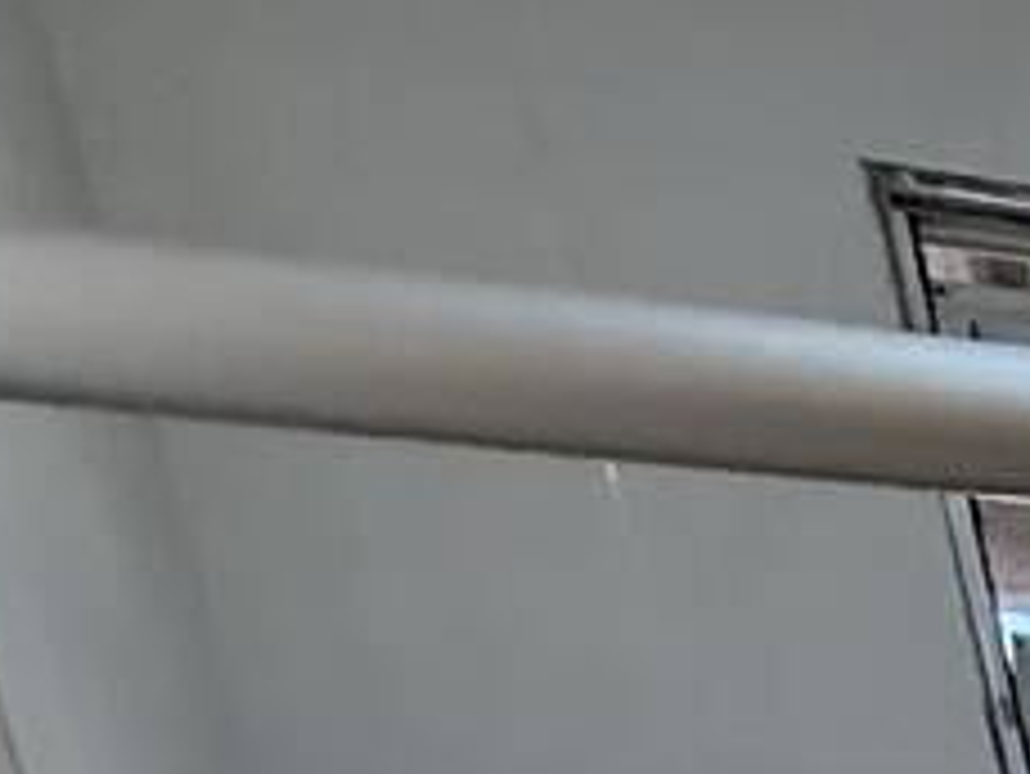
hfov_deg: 12.4
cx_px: 2888
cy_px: 1994
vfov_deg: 12.3
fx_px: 2620
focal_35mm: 88
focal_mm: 2.22
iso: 250
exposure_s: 1/120
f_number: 2.2
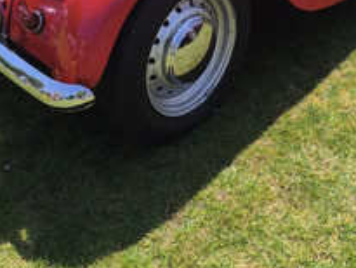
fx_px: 576
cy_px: -17
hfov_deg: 34.2
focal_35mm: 56
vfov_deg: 24.6
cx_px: 210
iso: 50
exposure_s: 1/981
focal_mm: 6.14
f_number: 1.65
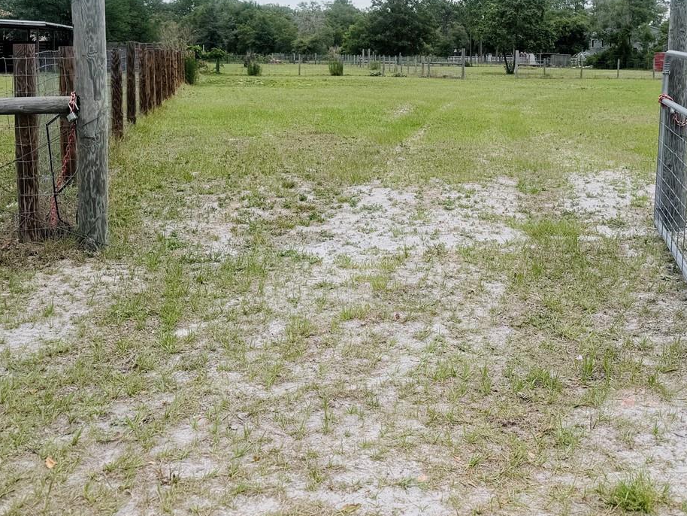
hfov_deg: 44.4
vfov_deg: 33.1
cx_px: 430
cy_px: 82
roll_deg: -0.2
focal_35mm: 42
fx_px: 834
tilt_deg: -2.6
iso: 80
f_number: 1.78
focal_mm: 6.76
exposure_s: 1/3584
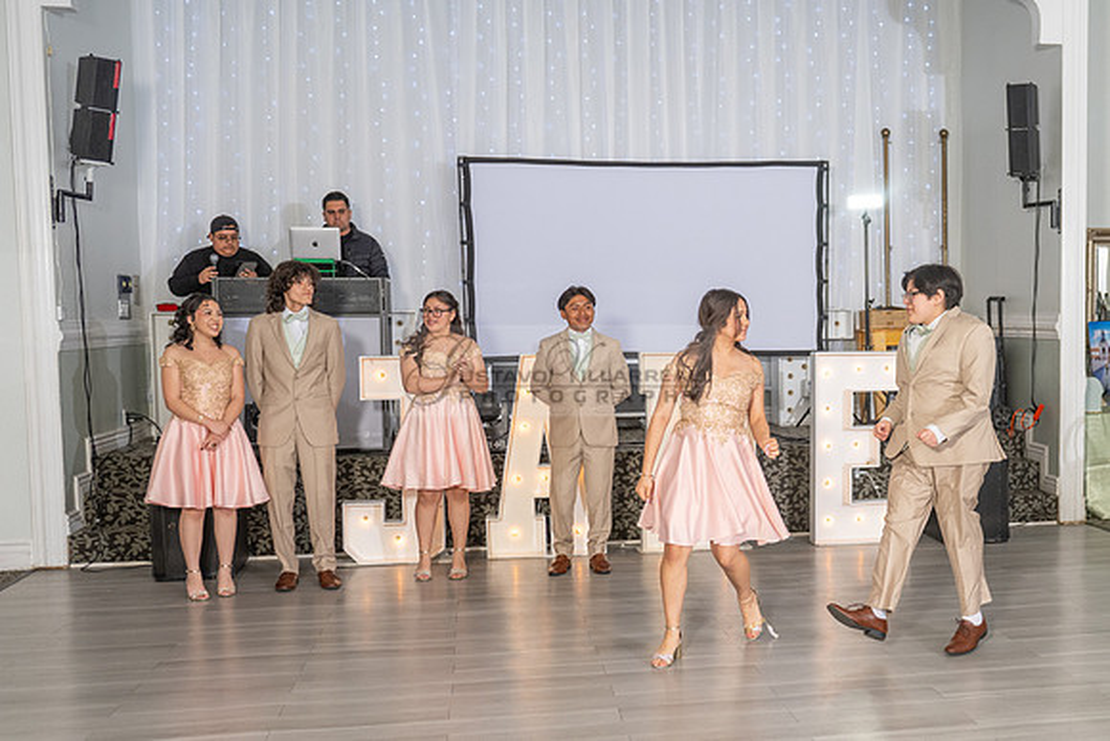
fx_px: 1448
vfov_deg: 28.6
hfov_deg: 40.9
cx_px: 815
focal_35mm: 47
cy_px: 436
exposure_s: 1/200
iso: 500
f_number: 3.5
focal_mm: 28
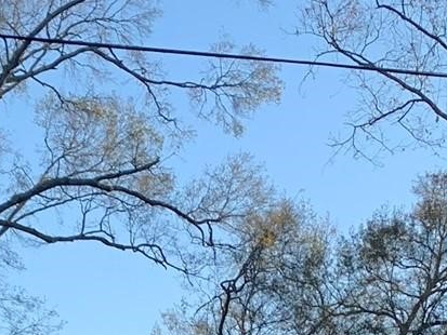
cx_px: 25
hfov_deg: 15.1
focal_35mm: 129
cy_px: 778
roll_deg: -1.4
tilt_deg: -3.1
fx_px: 1666
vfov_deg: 10.2
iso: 25
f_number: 1.8
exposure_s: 1/583
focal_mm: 4.25
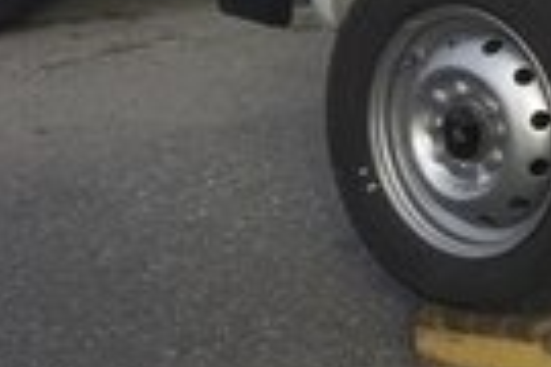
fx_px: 2250
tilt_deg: -7.4
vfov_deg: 9.1
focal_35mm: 147
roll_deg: -0.8
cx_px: 1326
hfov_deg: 11.5
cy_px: -198
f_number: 2.2
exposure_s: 1/989
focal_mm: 4.15
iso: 32
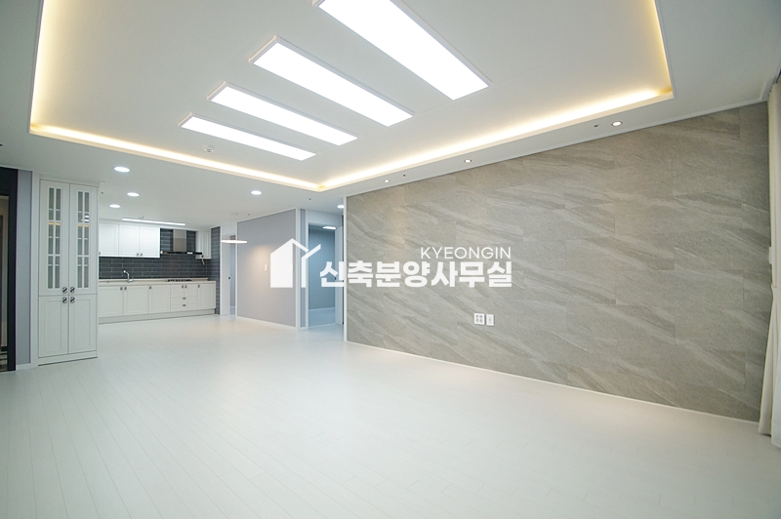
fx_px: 325
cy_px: 260
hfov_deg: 100.4
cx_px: 390
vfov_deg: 77.2
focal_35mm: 15
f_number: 4
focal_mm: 10
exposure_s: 1/160
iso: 800
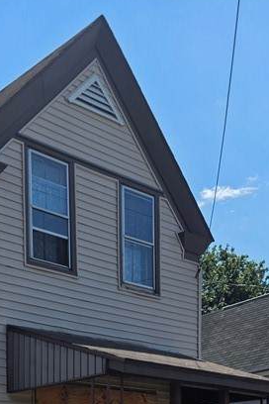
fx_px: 672
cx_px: -43
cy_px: 493
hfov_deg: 21.2
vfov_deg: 28.7
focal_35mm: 60
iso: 80
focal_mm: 6.3
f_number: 1.7
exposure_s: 1/4434
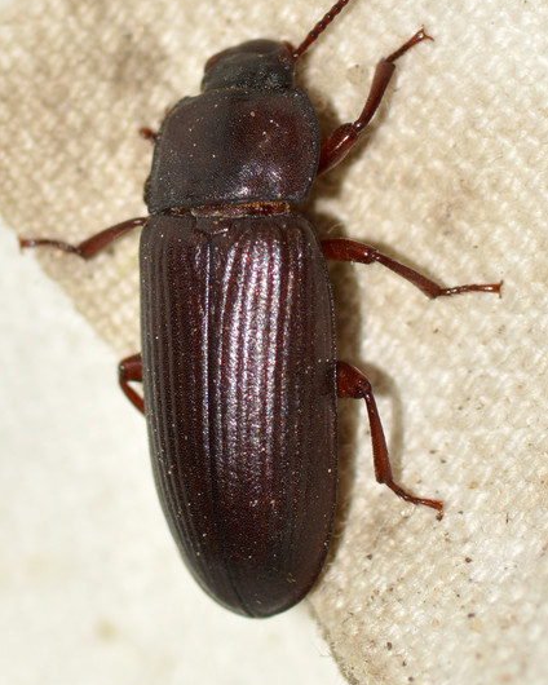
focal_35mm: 170
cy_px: 304
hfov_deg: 9.1
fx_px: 3446
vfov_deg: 11.3
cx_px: 274
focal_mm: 100
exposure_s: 1/200
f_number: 13
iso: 100
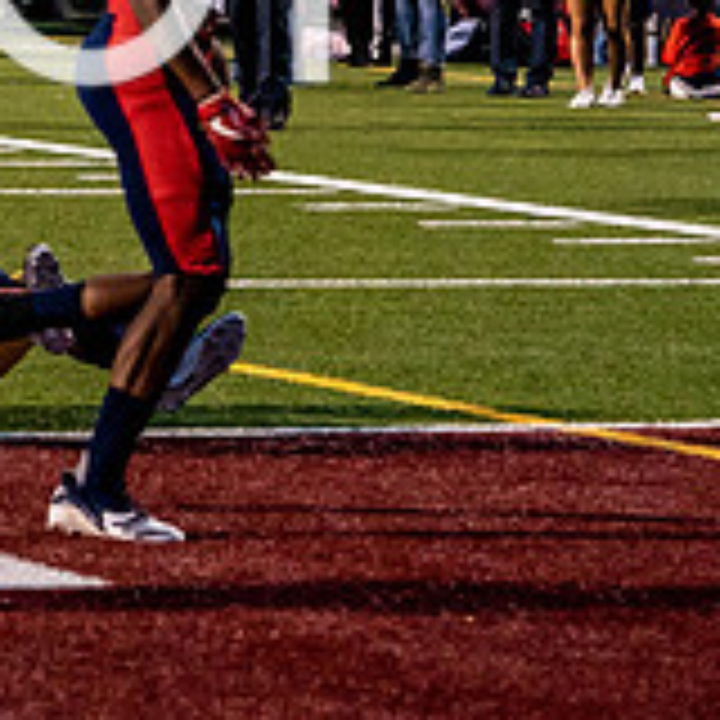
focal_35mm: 309
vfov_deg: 5.7
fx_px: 7271
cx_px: -198
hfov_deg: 5.6
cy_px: -43
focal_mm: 100
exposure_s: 1/500
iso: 6400
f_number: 5.6
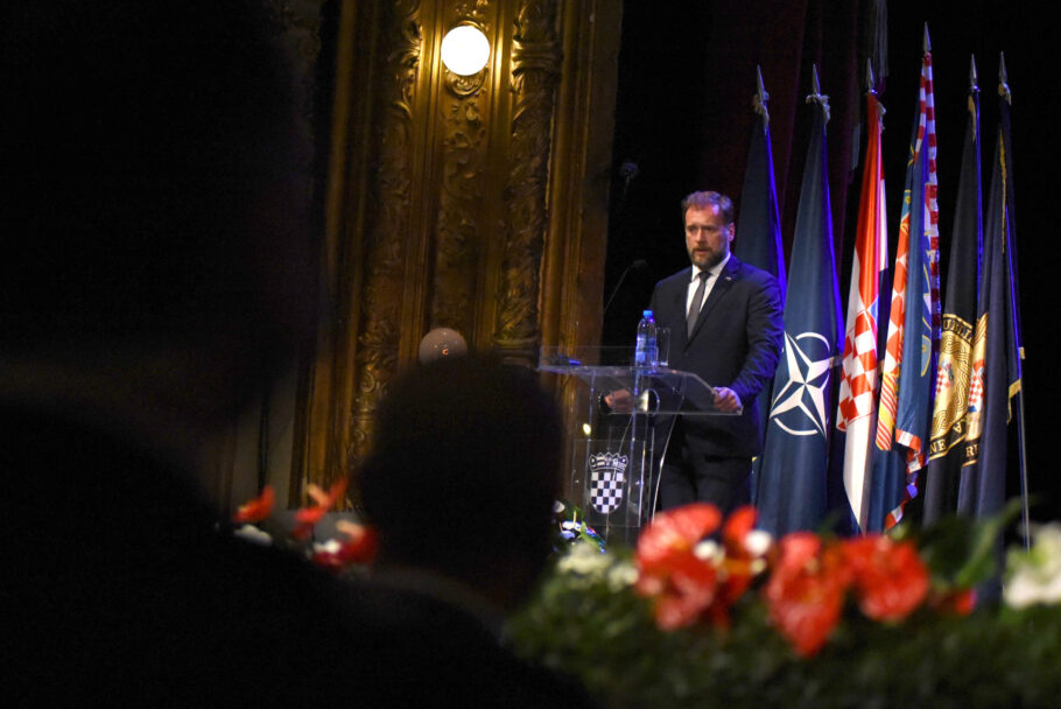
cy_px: 356
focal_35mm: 90
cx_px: 504
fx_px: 2654
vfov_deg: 15.2
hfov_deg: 22.6
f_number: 2.8
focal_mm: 80
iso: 8000
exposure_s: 1/1600
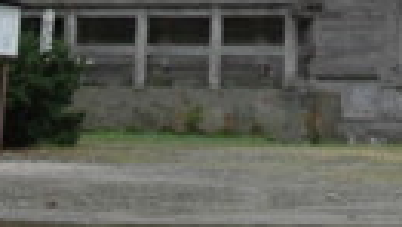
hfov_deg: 13.2
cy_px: -281
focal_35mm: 158
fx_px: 1686
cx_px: 506
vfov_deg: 7.3
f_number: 3.8
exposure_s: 1/100
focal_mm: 22
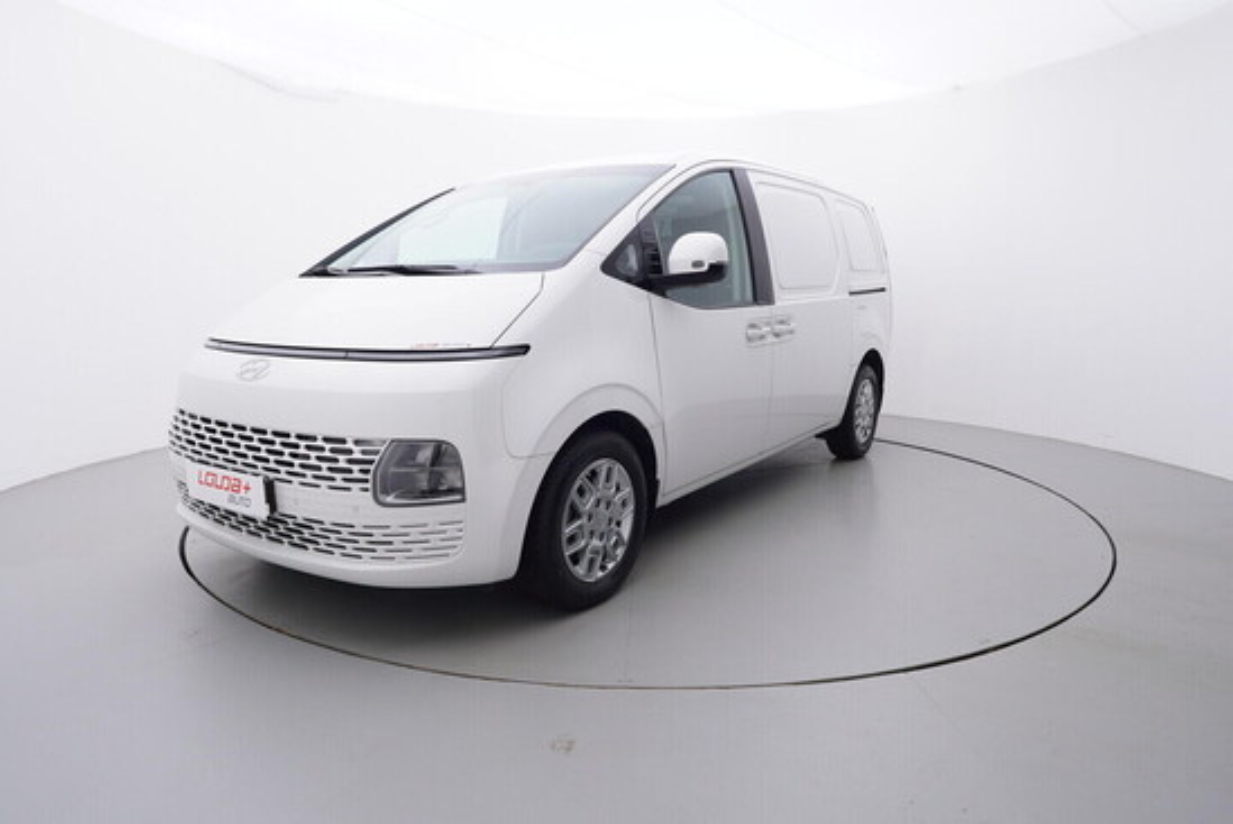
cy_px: 412
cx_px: 616
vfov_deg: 56.2
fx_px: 771
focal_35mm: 22
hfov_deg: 77.3
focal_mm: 15
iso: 200
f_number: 5
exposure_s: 1/80
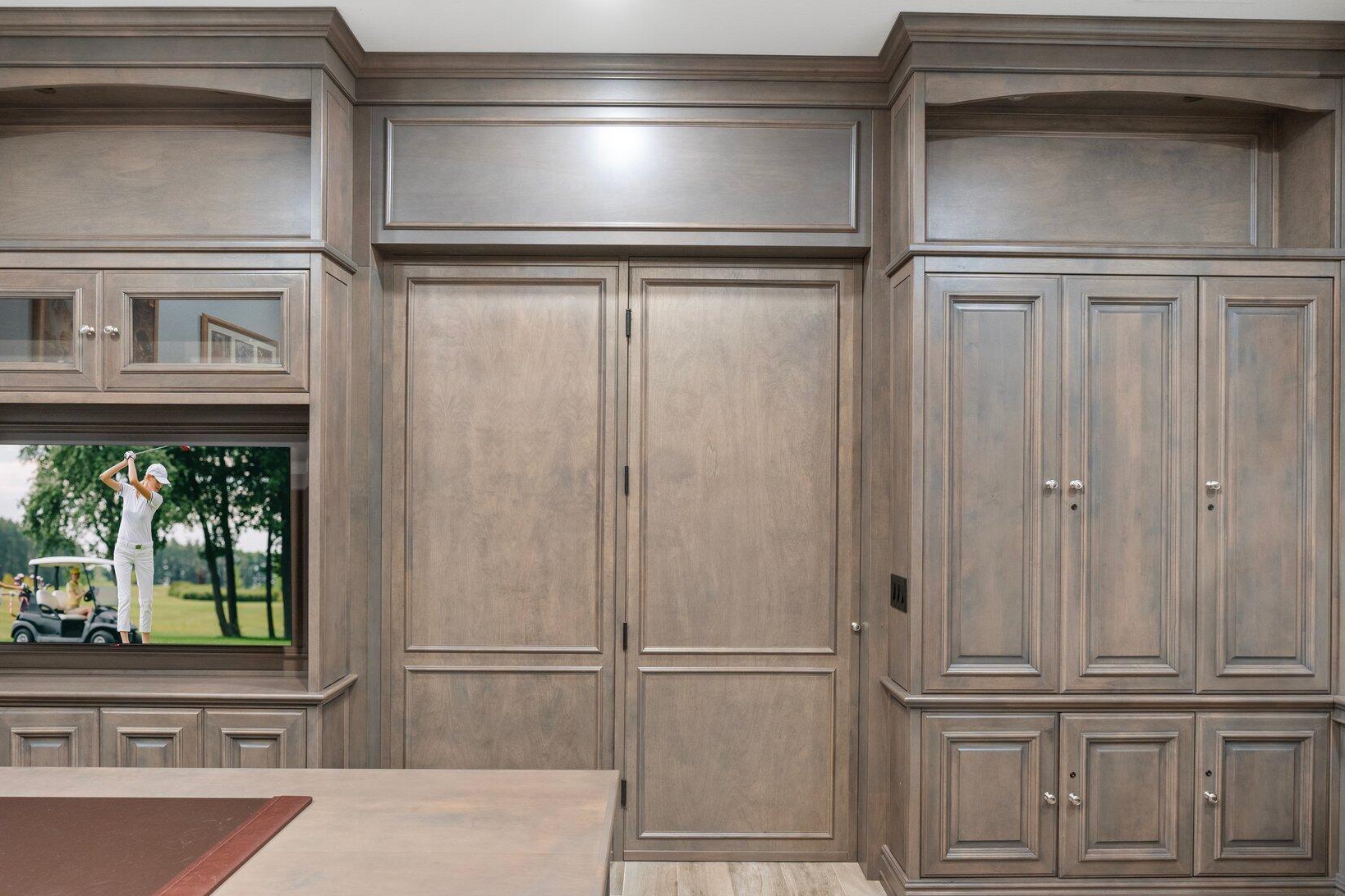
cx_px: 668
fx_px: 747
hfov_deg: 84.0
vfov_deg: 61.8
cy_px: 497
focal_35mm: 20
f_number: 8
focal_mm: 16
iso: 1000
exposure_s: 1.3
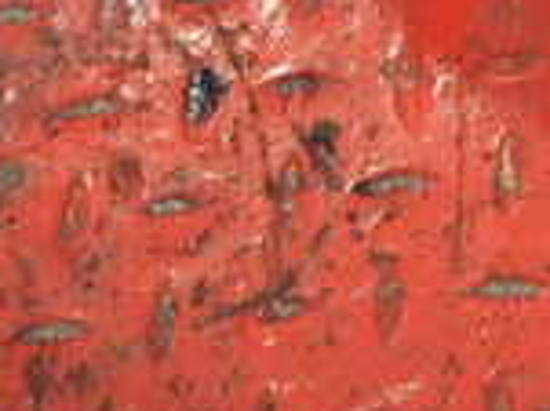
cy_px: -440
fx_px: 1889
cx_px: 699
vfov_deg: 11.2
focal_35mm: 119
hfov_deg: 15.8
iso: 200
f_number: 3.9
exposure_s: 1/30
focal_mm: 5
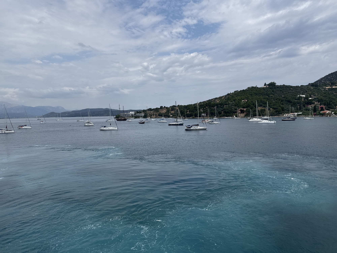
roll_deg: +1.6
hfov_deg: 71.6
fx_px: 234
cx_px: 168
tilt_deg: -3.8
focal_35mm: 24
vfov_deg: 56.8
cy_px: 126
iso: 80
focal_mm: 6.76
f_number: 1.78
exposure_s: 1/10309
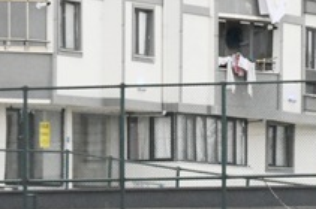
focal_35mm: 529
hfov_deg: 3.9
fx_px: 4636
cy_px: 246
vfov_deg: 2.6
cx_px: 380
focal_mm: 116
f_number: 9
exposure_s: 1/2000
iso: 8000
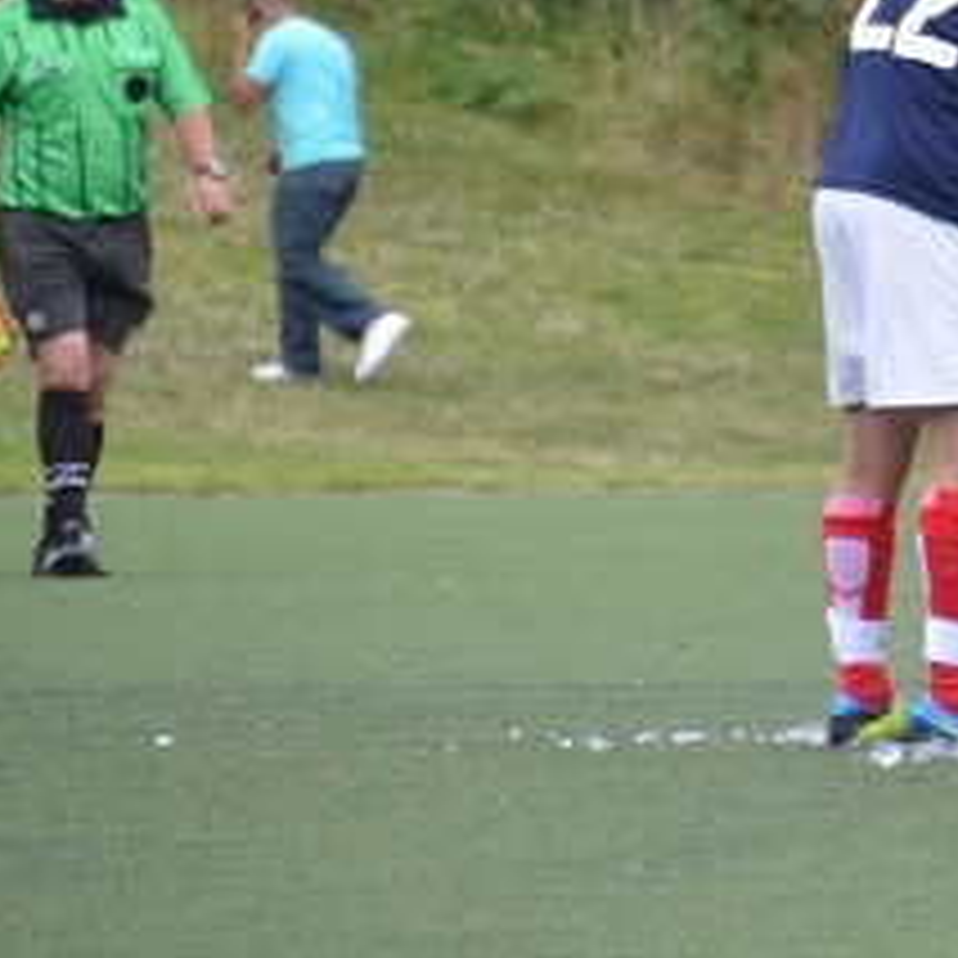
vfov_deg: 2.3
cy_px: 49
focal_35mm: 764
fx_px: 23921
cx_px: 1255
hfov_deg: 2.3
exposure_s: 1/320
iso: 400
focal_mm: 200
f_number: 5.6
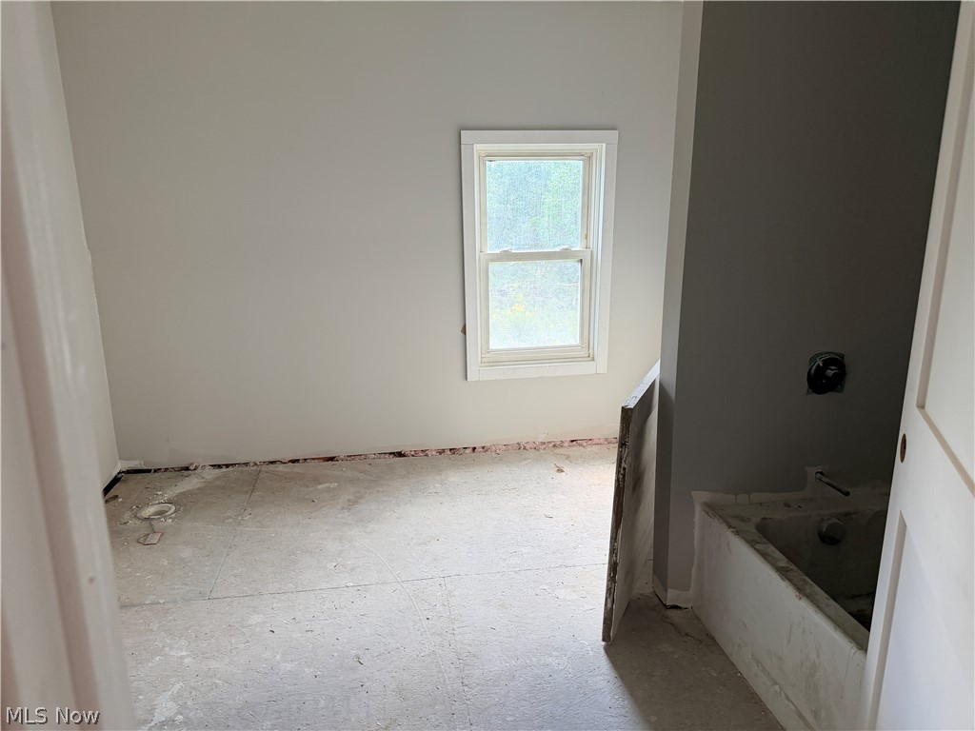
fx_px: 676
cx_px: 488
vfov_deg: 56.8
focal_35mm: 24
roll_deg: -1.0
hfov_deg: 71.6
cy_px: 366
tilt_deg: -13.5
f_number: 1.78
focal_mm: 6.76
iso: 125
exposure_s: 1/130
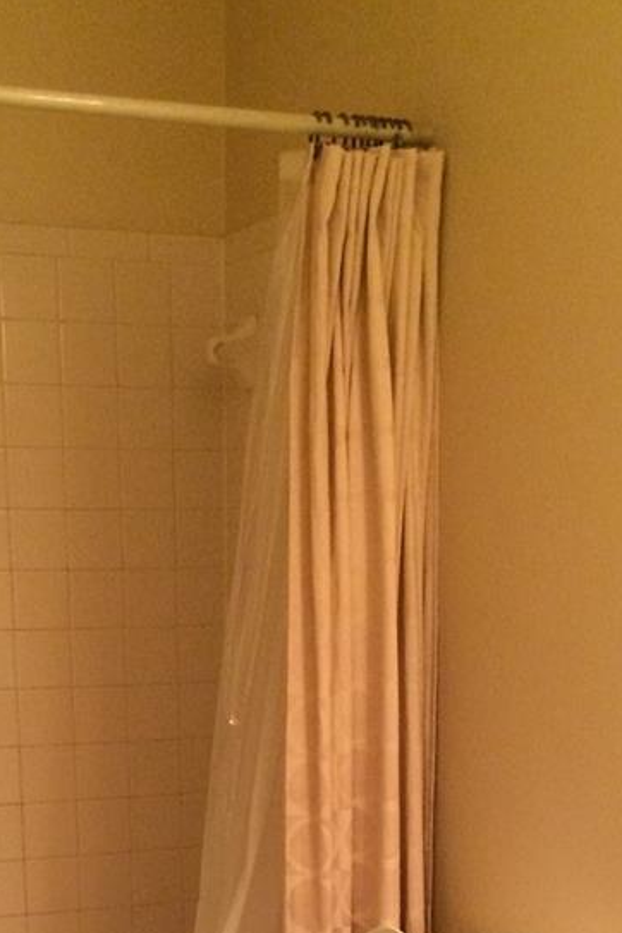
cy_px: 959
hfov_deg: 19.7
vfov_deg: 27.4
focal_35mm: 69
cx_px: 244
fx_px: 1788
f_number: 2.2
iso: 250
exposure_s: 1/30
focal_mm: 4.12
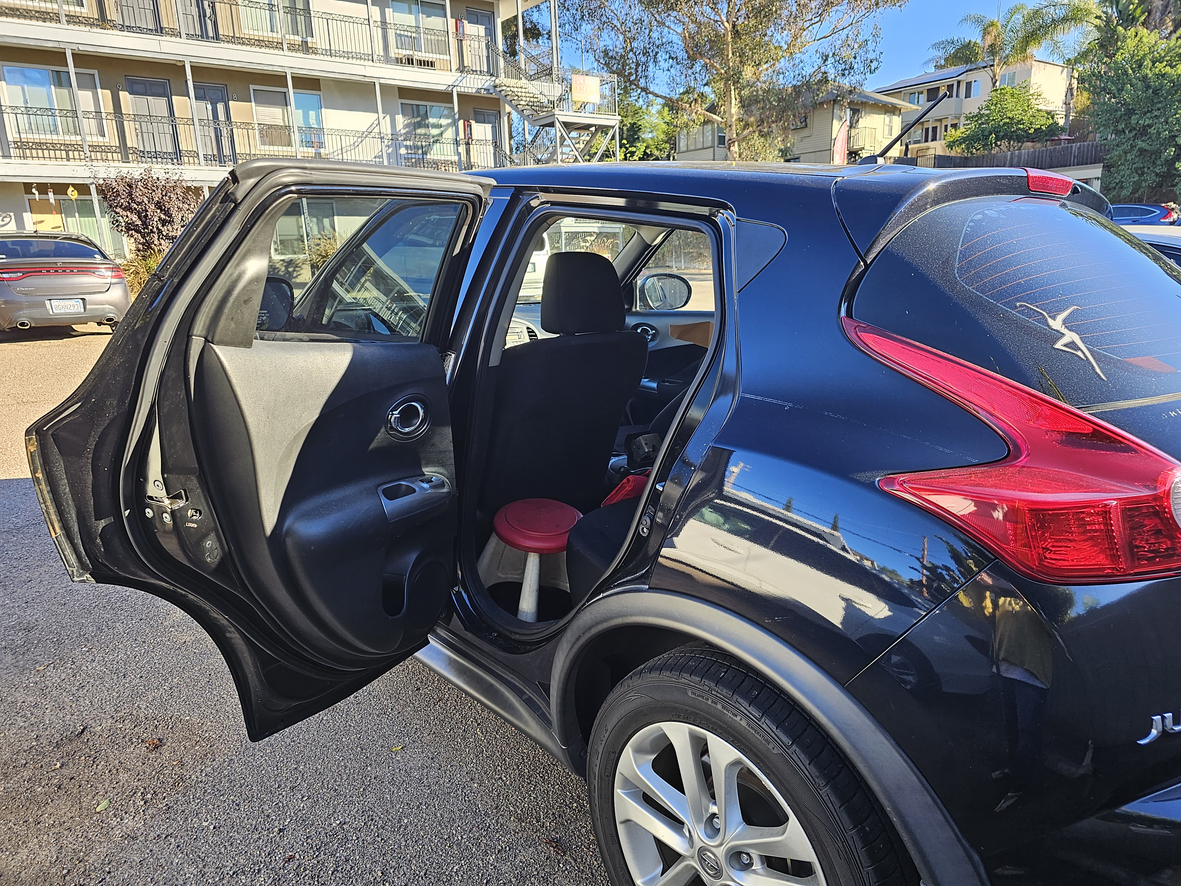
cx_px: 590
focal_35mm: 23
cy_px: 443
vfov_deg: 58.9
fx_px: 785
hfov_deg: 73.9
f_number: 1.7
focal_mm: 6.3
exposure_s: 1/180
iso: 32
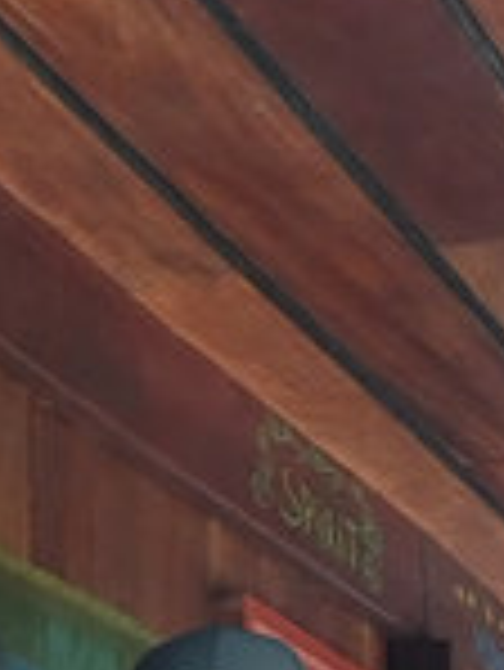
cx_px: -171
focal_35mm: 134
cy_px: 868
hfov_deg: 10.8
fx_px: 2598
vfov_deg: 14.1
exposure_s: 1/60
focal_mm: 4.71
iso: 2749
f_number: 1.7
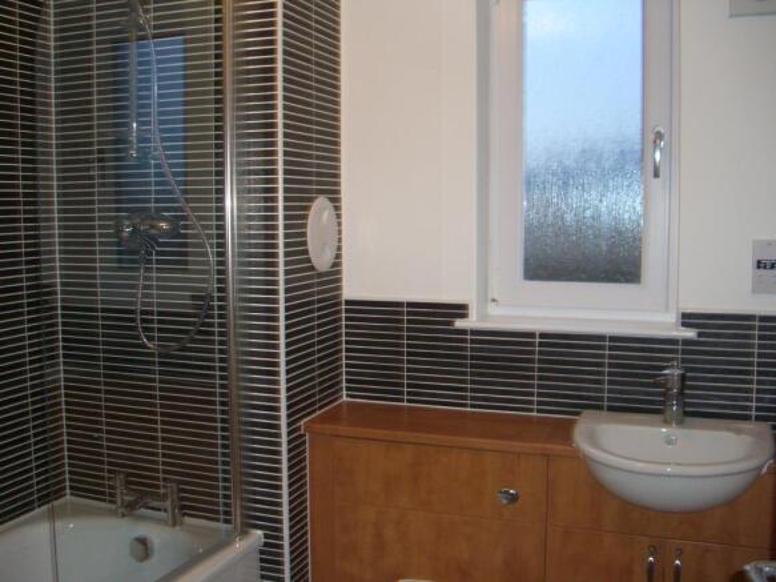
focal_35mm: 38
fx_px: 852
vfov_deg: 37.7
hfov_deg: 49.0
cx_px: 388
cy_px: 291
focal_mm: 7.9
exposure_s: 1/60
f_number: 2.8
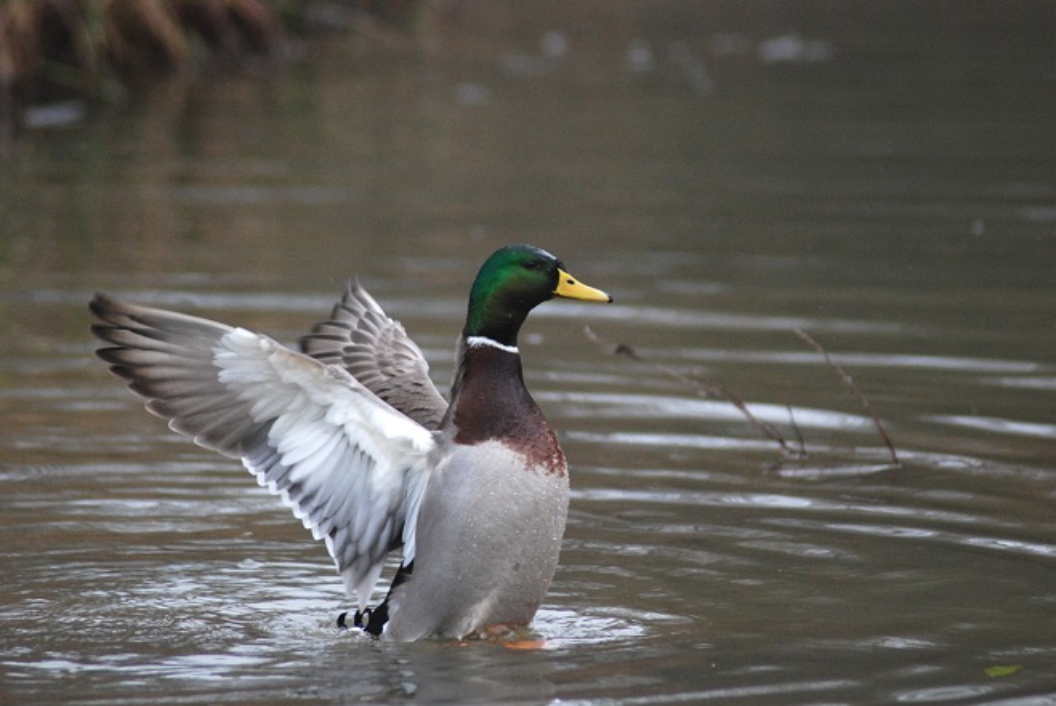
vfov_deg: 3.7
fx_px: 11012
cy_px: 353
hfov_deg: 5.5
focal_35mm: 375
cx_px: 528
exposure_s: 1/400
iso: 1000
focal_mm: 250
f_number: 5
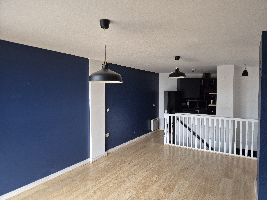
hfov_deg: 73.9
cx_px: 134
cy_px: 100
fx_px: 177
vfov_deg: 58.9
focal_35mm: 23
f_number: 1.8
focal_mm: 5.4
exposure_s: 1/100
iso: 400
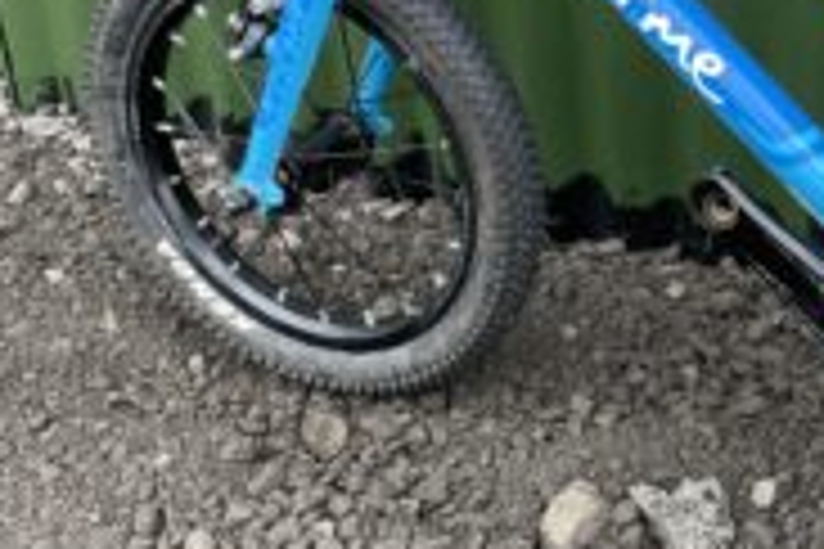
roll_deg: +0.3
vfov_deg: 18.9
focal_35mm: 71
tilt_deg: -23.4
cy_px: 58
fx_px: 1625
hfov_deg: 26.4
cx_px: 883
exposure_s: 1/121
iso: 32
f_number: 1.6
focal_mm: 4.2
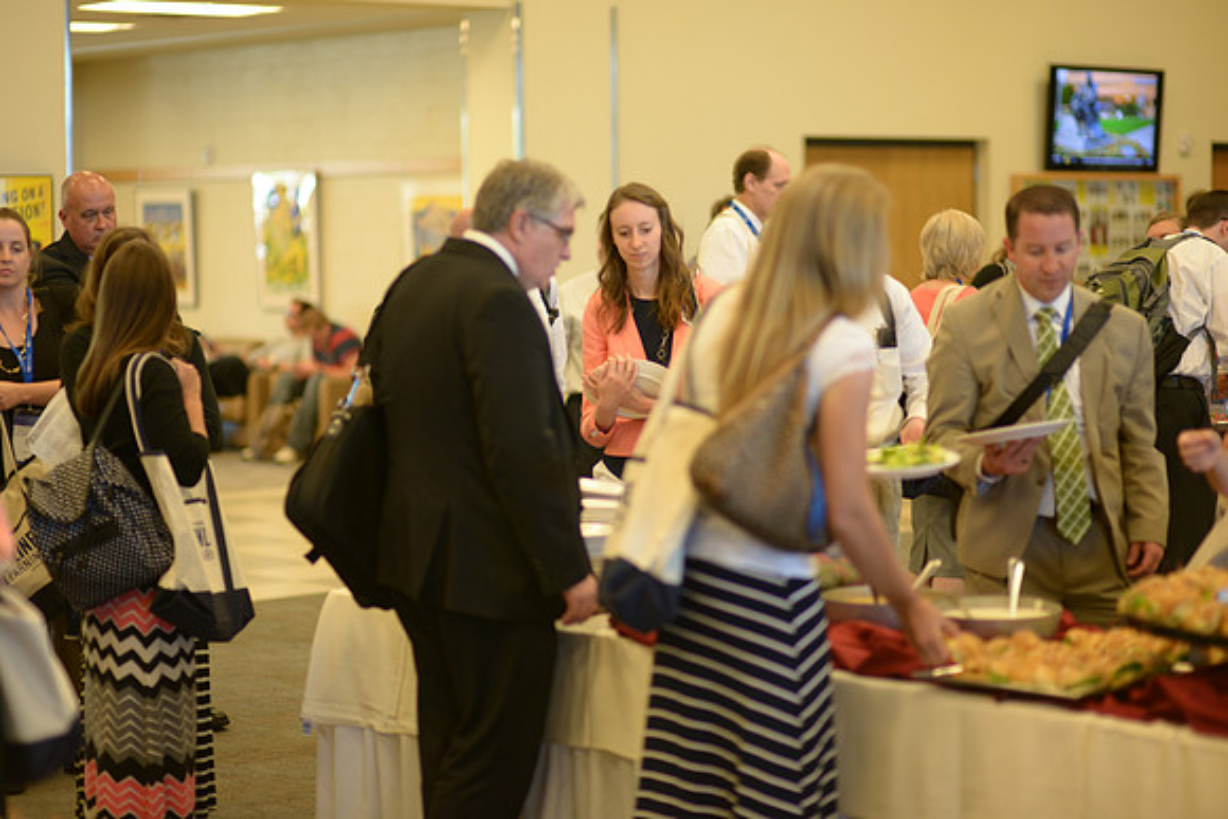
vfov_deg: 16.1
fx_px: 2900
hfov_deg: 23.9
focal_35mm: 85
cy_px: 410
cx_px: 614
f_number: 1.4
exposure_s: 1/200
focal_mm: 85
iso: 640
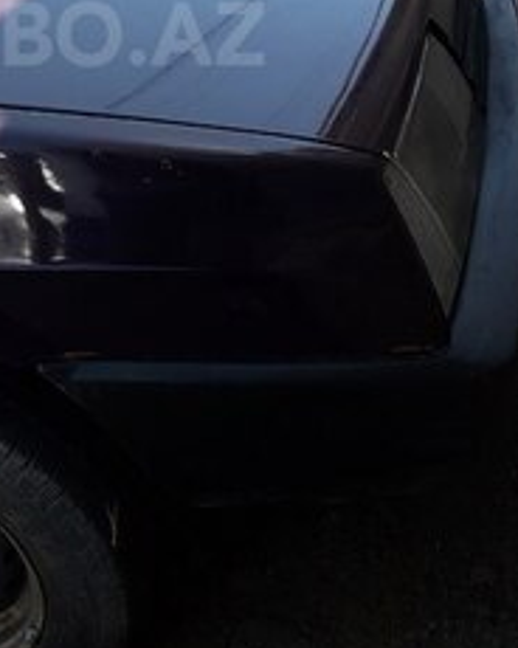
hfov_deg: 25.0
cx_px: 48
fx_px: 1131
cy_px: 34
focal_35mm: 59
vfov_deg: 30.2
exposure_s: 1/452
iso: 40
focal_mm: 3.7
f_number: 1.9
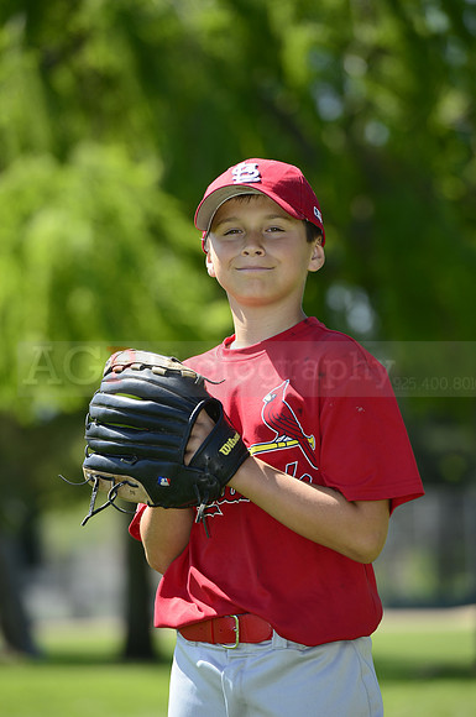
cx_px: 238
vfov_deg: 10.3
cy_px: 358
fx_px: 3978
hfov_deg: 6.8
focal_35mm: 200
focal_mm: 200
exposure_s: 1/500
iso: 200
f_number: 5.6
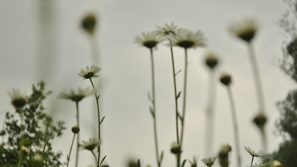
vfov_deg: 14.0
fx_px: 681
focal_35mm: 87
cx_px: 149
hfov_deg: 24.6
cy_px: 78
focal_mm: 55
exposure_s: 1/160
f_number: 5.6
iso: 500
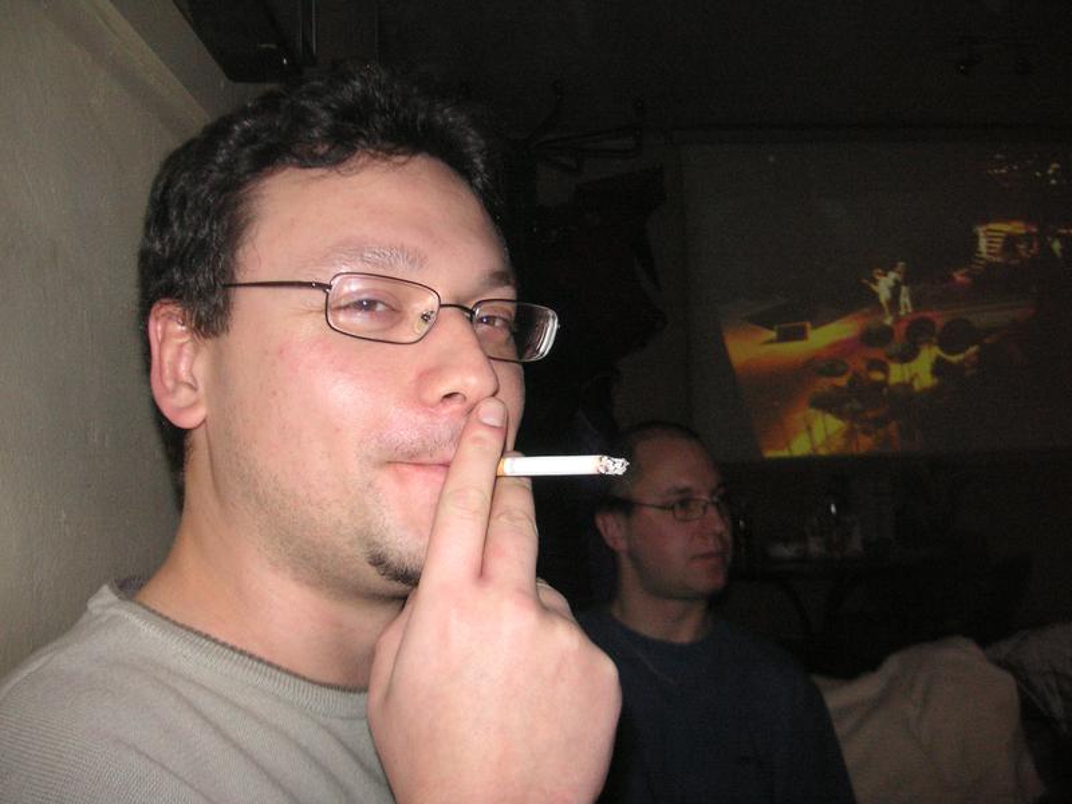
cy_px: 402
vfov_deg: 38.7
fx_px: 1146
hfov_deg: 50.1
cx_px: 536
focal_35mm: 37
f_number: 2.8
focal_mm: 6.1
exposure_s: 1/45
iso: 160
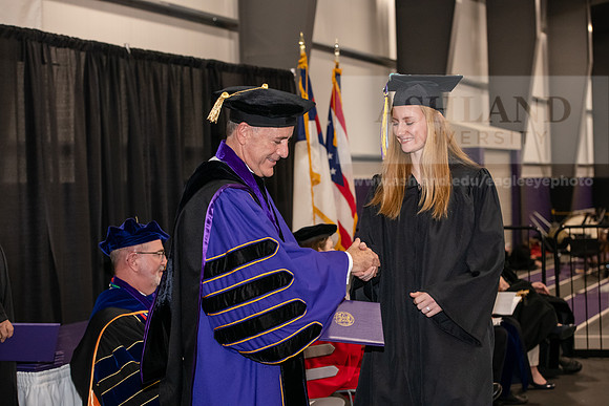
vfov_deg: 19.5
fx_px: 1184
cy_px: 203
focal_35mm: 70
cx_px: 304
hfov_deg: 28.8
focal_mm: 70
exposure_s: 1/200
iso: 2500
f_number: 5
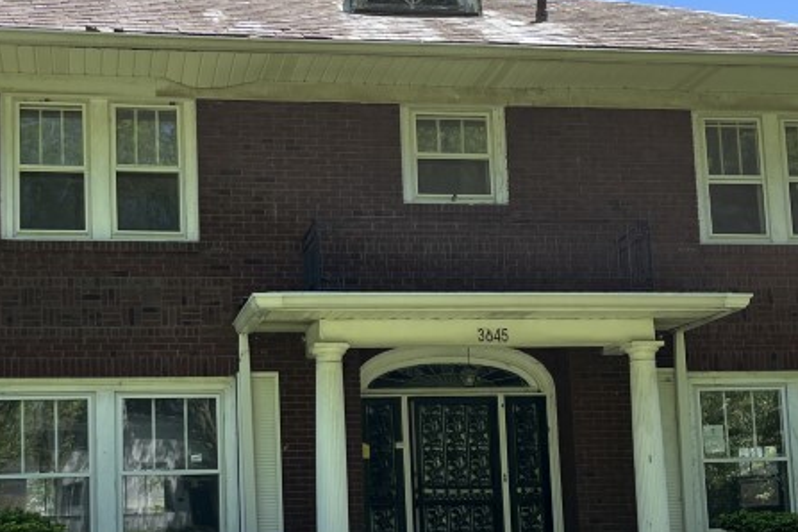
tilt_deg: +6.1
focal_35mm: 62
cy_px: 382
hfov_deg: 32.3
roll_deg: +2.6
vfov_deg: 21.8
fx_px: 1374
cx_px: 332
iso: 50
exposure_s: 1/1151
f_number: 1.6
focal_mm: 5.1
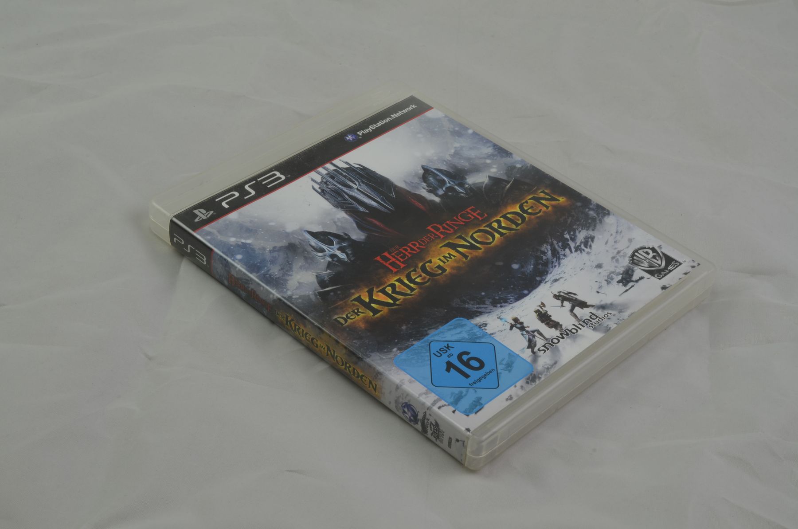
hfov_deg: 33.5
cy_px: 264
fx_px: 1328
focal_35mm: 60
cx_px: 399
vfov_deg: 22.5
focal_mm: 40
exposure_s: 1/3
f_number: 20
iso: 100
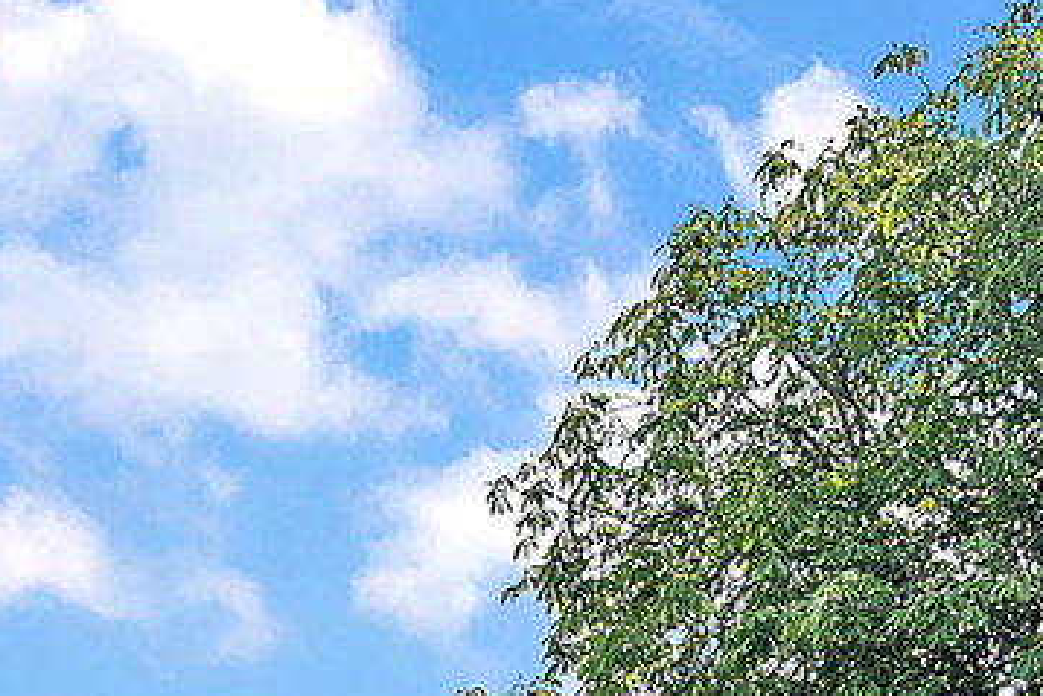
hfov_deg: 26.0
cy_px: 1341
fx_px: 2203
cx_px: 160
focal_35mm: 76
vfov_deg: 15.0
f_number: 6.3
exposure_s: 1/250
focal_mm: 17
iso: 400
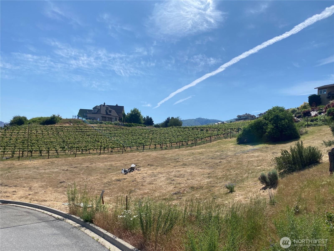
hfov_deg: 67.3
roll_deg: -3.8
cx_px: 167
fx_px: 251
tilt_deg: +4.0
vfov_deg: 53.1
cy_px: 126
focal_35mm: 26
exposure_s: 1/5025
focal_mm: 4.25
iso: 32
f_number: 1.8
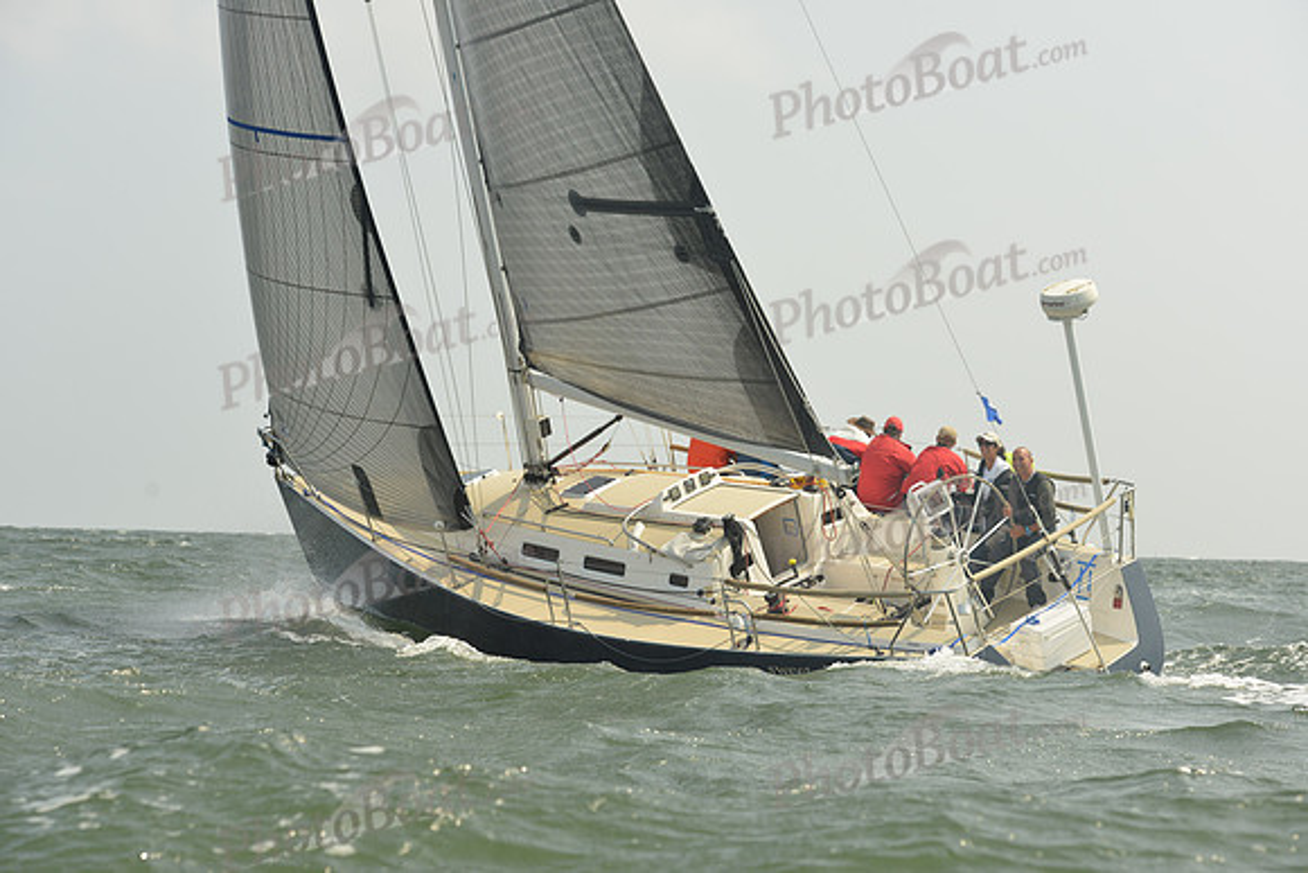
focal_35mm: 95
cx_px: 654
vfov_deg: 14.4
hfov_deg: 21.5
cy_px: 436
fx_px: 3452
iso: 320
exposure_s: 1/1250
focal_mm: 95
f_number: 8
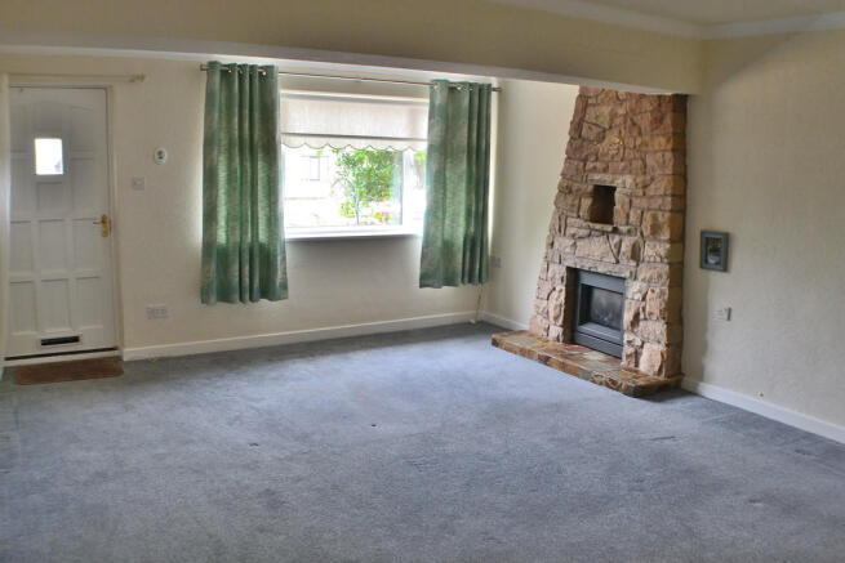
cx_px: 422
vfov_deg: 34.2
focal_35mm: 39
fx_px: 916
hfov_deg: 49.5
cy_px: 282
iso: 400
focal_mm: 26
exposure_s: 1/25
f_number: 7.1
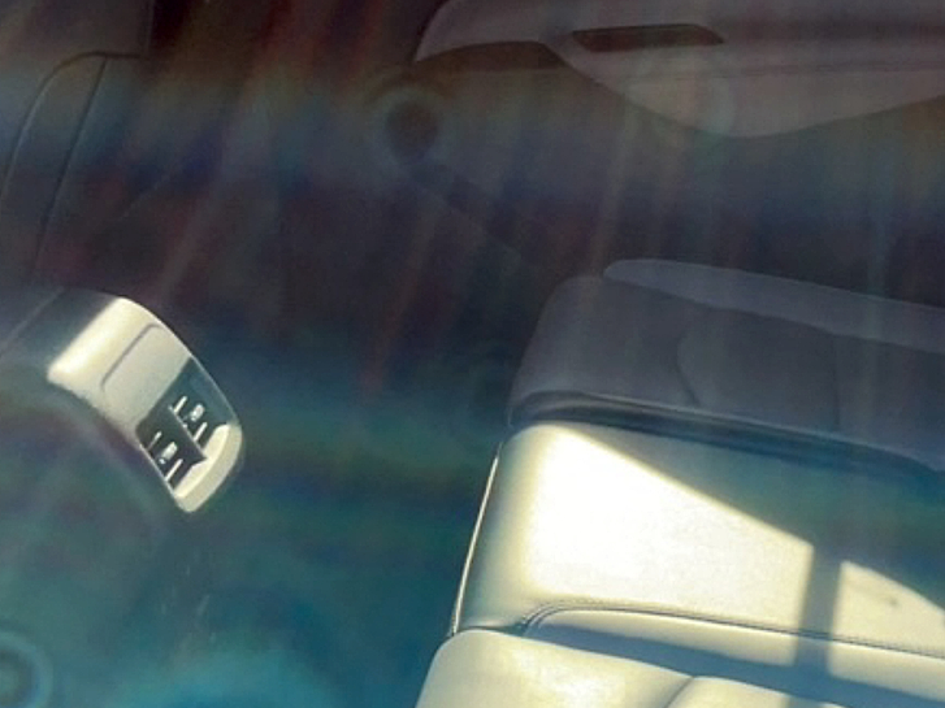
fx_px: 1801
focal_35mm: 66
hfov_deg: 28.2
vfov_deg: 22.2
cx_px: 867
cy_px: 355
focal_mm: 3
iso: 32
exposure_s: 1/233
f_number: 1.8
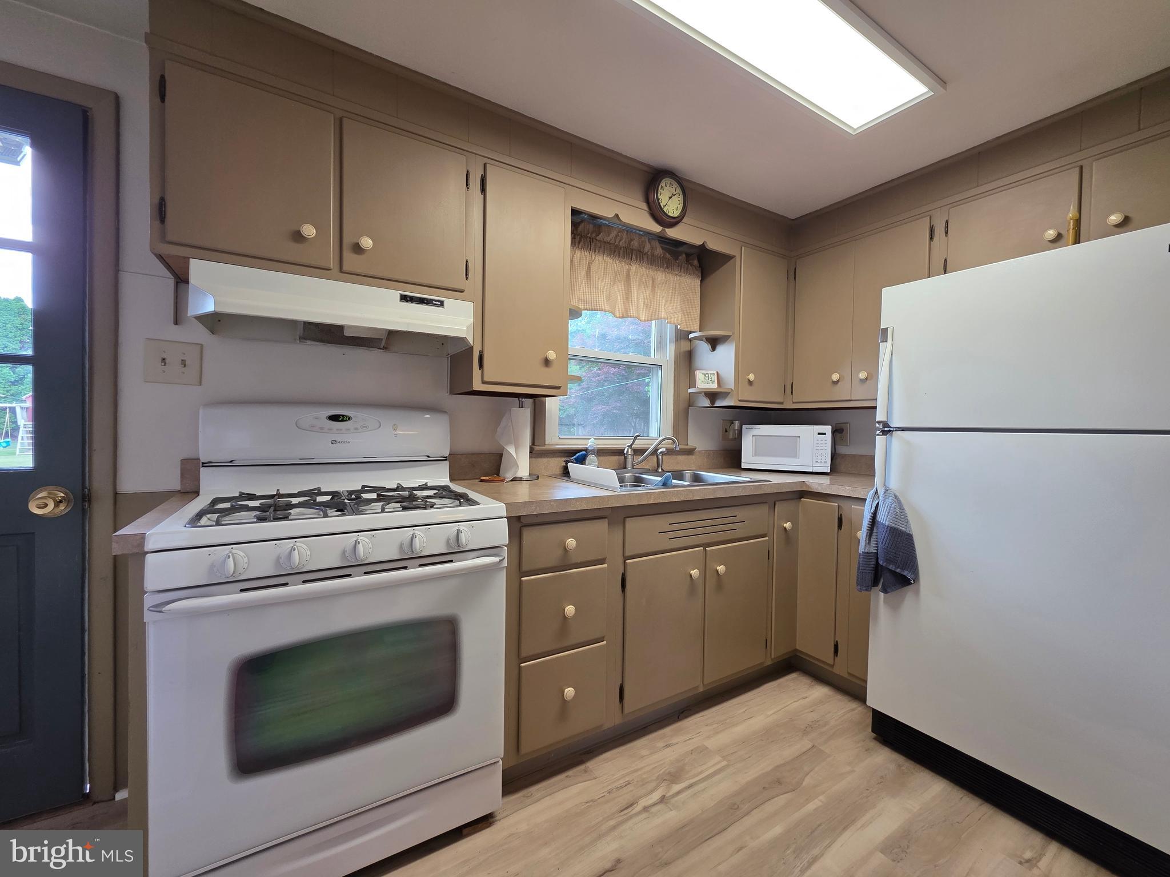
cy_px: 438
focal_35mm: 13
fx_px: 439
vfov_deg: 89.9
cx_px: 585
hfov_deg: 106.2
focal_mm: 2.2
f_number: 1.9
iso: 125
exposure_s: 1/120
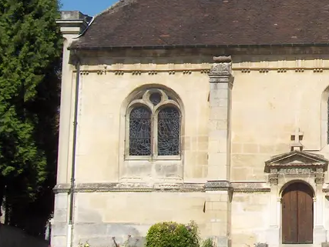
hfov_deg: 16.0
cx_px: 418
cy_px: 0
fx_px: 1113
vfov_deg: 12.5
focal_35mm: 117
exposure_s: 1/909
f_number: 4.8
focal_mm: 8
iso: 50
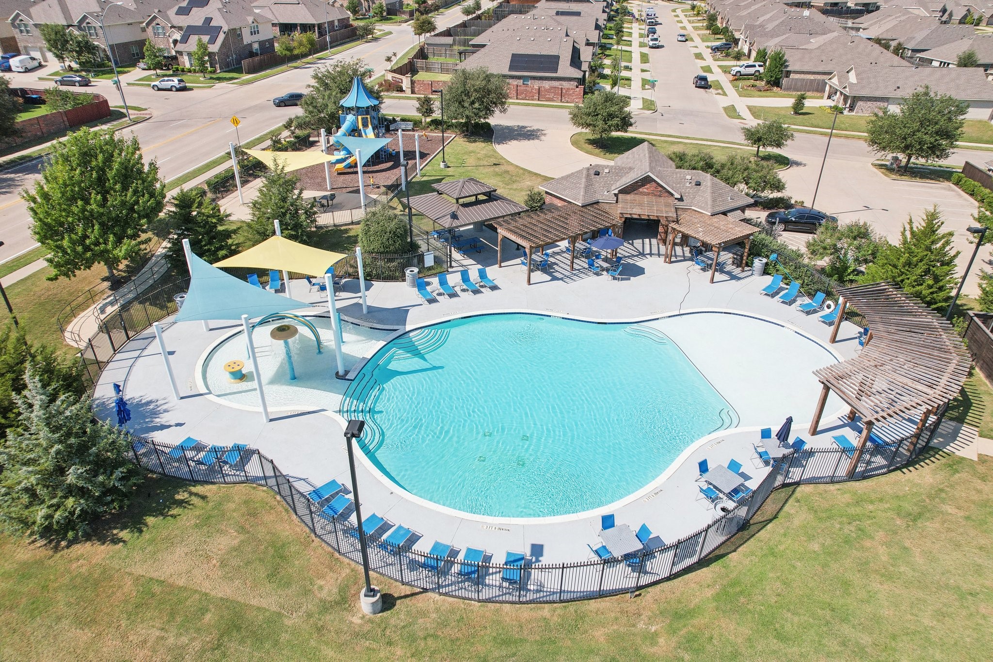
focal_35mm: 22
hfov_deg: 78.6
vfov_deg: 57.2
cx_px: 496
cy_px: 331
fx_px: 607
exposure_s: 1/3000
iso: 150
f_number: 2.8
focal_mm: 8.4
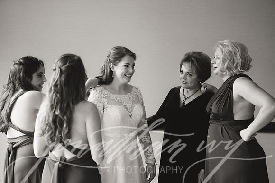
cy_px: 92
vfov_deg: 21.9
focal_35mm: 62
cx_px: 138
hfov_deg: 32.4
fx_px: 474
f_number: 2.8
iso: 2500
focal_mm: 62
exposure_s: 1/60
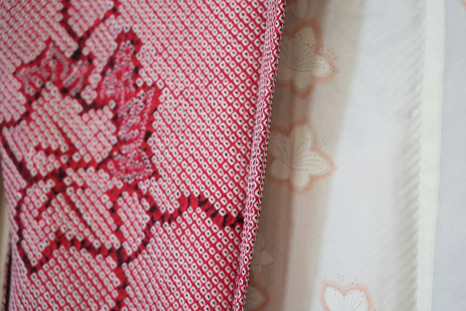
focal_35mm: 105
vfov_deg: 13.0
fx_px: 1359
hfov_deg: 19.5
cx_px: 233
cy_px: 156
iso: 1250
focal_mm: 105
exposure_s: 1/125
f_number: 4
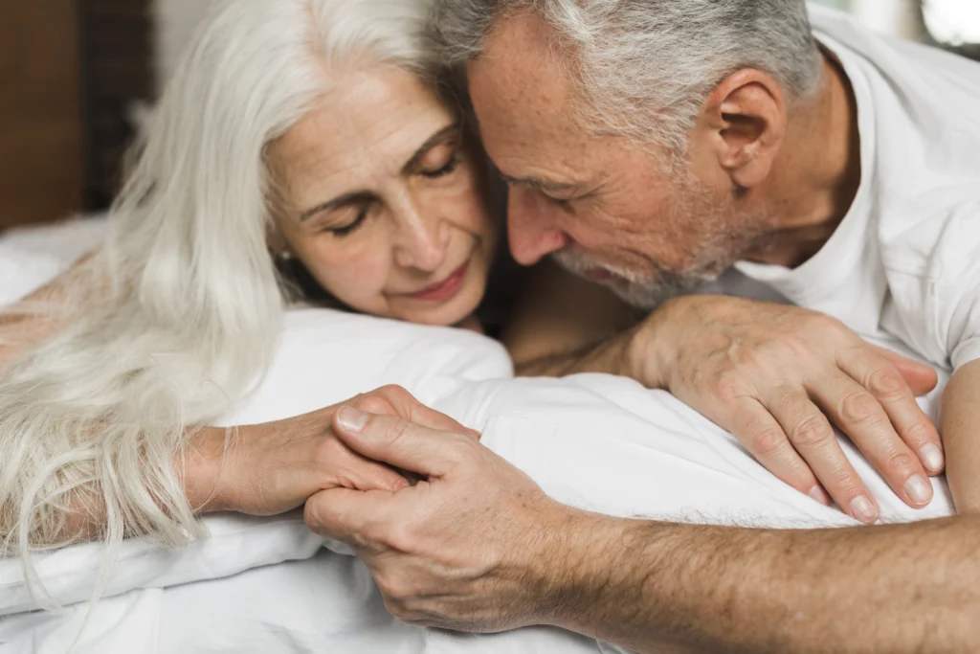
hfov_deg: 39.6
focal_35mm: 50
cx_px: 490
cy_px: 327
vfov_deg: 27.0
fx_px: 1361
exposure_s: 1/125
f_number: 3.2
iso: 100
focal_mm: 50
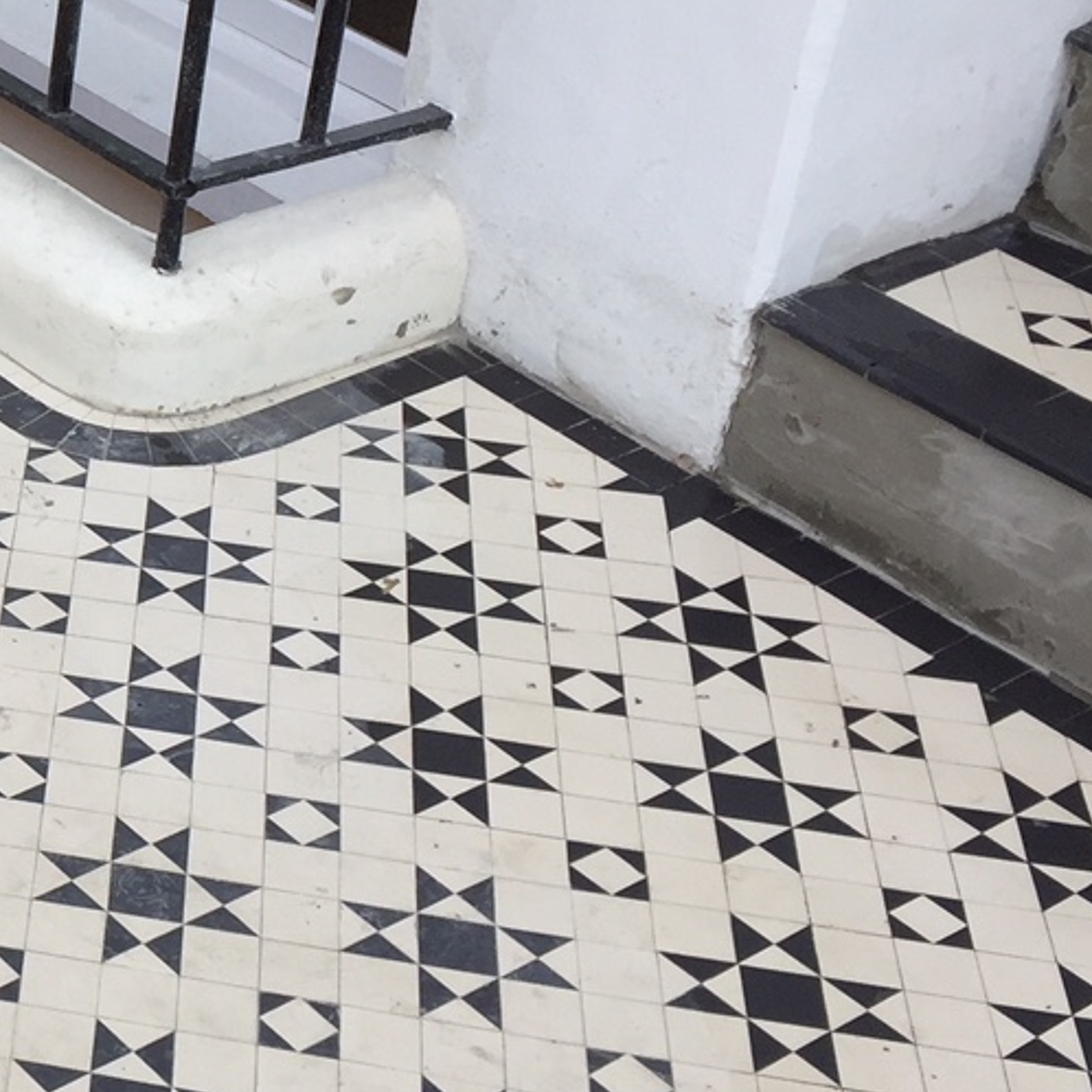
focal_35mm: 84
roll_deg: +1.0
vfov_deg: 20.5
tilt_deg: -29.6
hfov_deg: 18.3
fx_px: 2998
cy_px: 270
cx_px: -544
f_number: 2.2
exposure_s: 1/964
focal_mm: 4.15
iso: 32
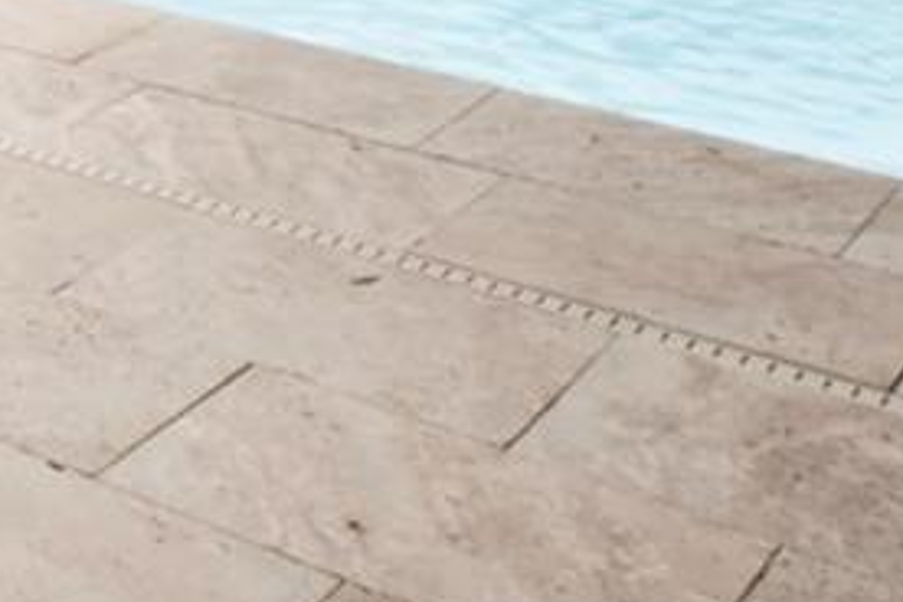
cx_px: -471
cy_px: -697
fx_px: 2182
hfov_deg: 20.0
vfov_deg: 13.1
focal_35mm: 87
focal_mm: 10
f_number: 20
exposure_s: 1/5
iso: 125
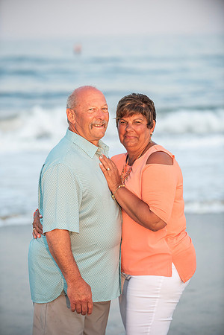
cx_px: 112
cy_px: 168
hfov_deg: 9.1
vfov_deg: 13.7
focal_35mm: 150
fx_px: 1400
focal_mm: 150
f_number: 3.5
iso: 800
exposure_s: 1/1600
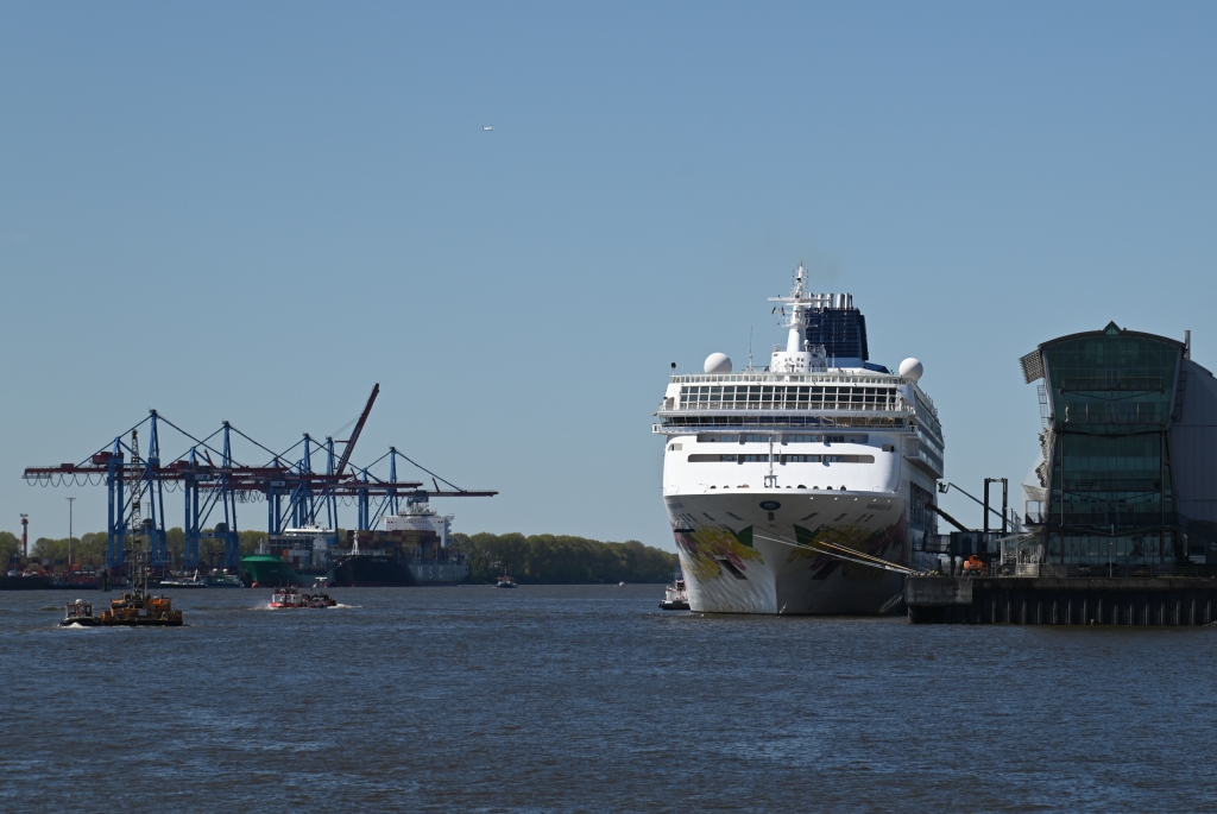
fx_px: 4061
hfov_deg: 17.0
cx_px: 608
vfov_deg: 11.4
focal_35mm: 120
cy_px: 407
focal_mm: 120
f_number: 7.1
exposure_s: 1/640
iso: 100
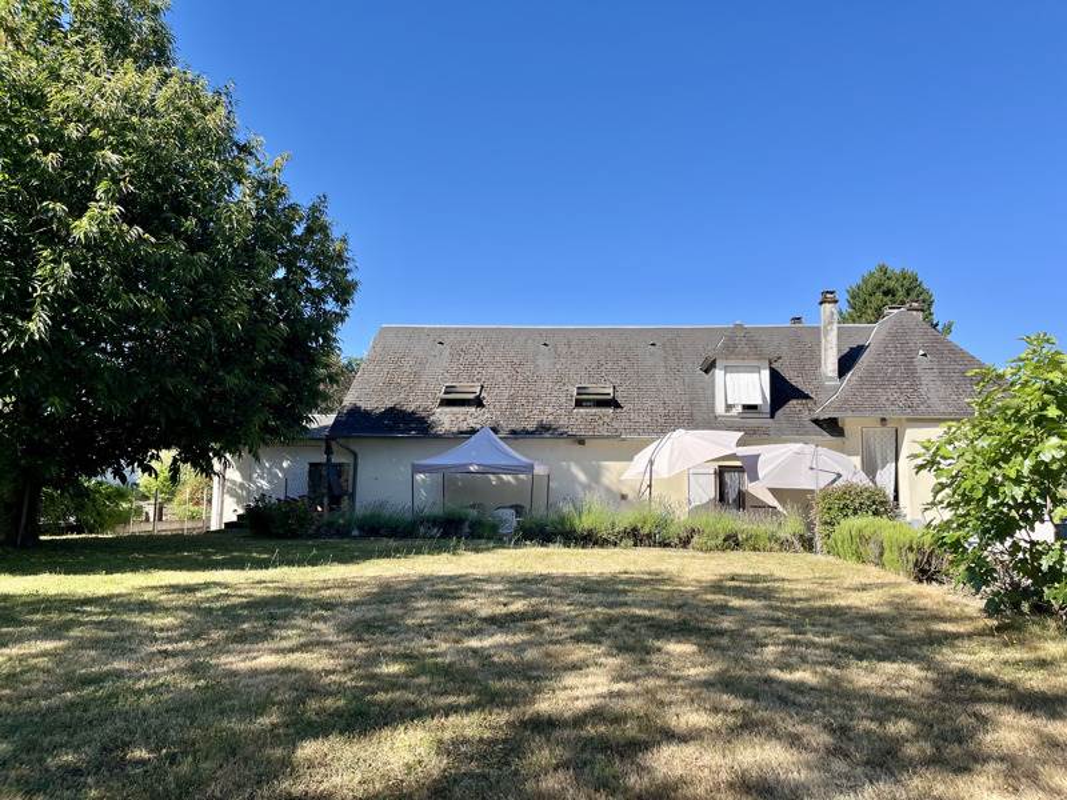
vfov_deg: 53.1
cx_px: 534
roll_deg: -1.1
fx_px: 801
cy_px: 400
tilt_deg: +5.9
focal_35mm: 26
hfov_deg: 67.3
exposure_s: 1/2024
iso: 50
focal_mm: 5.1
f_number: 1.6
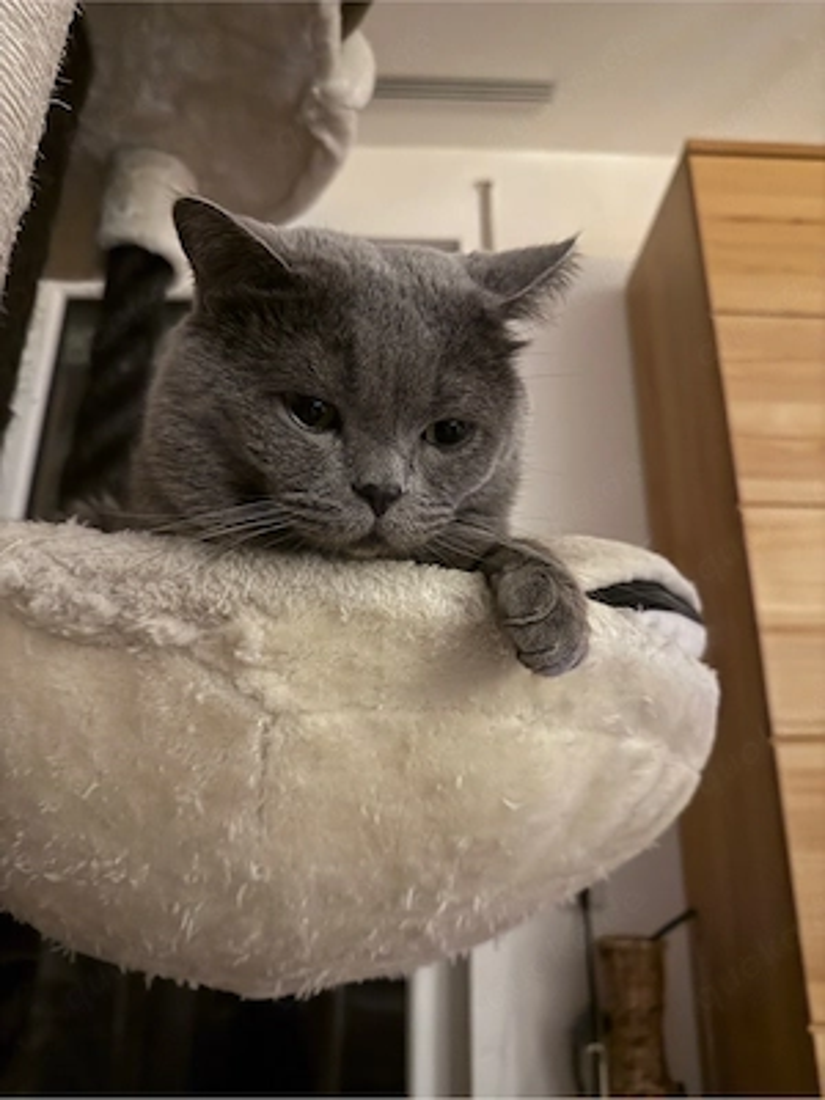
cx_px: 412
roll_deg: -0.8
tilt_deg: +20.9
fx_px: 763
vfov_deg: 71.6
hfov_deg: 56.8
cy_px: 550
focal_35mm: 24
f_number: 1.78
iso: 1000
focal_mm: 6.76
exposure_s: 1/17
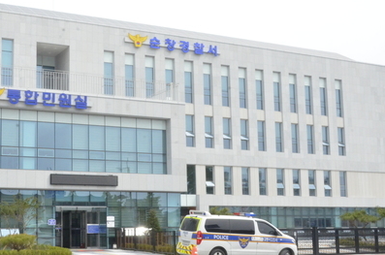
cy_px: 149
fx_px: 608
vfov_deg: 23.6
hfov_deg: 34.7
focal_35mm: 57
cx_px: 117
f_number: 25
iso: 2500
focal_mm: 24
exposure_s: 1/250
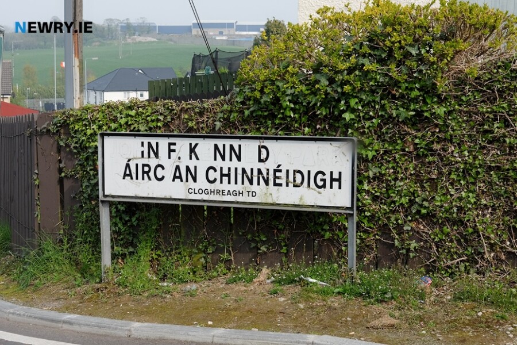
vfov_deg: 25.5
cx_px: 258
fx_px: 761
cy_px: 172
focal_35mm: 53
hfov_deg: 37.5
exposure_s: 1/600
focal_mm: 35
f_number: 8
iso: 400
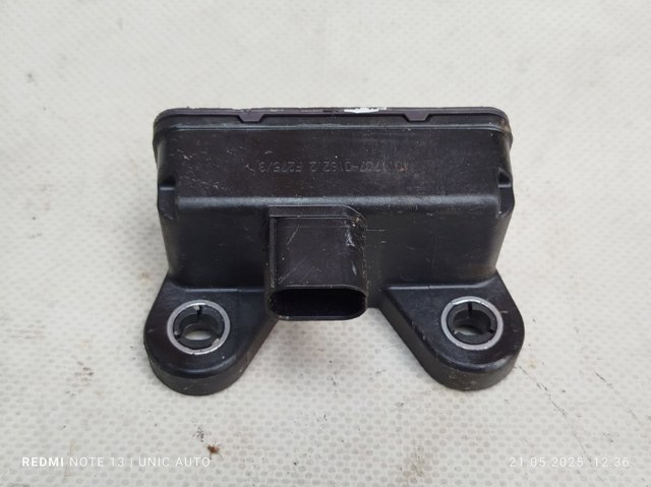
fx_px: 902
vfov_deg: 30.2
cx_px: 326
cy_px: 244
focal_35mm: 48
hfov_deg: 39.7
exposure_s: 1/100
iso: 64
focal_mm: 5.31
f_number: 1.7
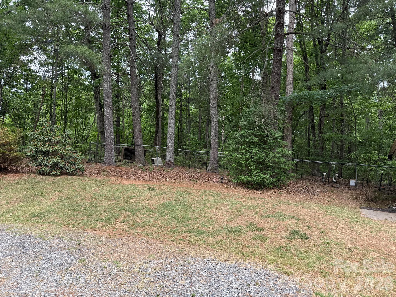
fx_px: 275
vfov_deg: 56.8
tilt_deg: +4.0
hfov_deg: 71.6
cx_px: 198
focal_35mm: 24
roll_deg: -1.0
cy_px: 148
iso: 80
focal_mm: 6.76
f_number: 1.78
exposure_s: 1/637
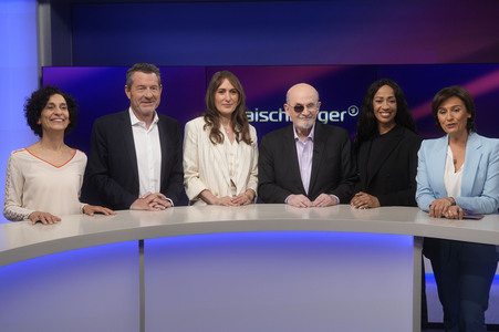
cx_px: 250
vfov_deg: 29.8
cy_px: 166
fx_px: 623
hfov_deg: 43.6
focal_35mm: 45
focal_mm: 30
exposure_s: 1/320
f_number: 2.2
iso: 640
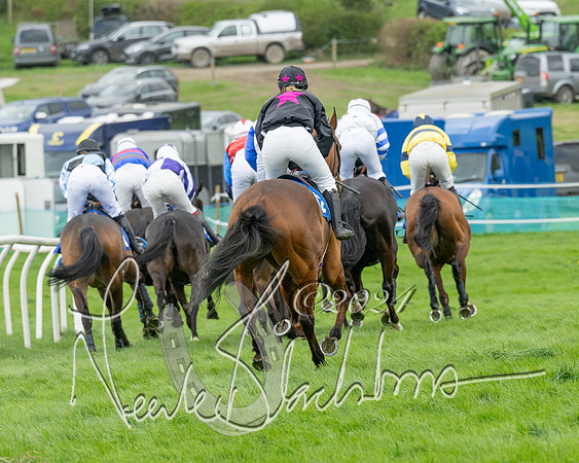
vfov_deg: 3.8
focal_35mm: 404
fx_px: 6919
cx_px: 290
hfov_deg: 4.8
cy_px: 253
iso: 400
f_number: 5
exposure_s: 1/1000
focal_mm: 200
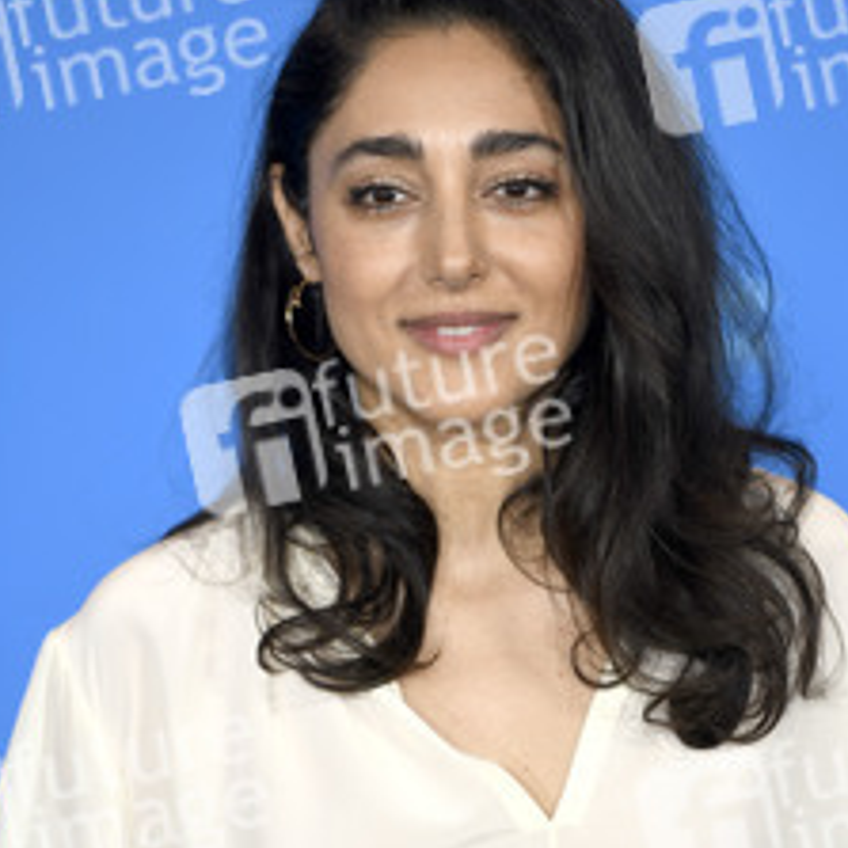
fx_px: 8426
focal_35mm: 304
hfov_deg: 5.8
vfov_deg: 5.8
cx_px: 487
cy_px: 616
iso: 640
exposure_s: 1/400
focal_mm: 200
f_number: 2.8
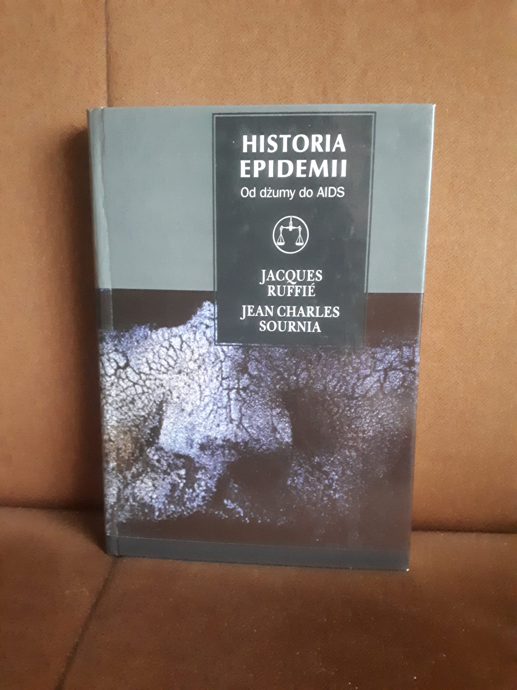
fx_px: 538
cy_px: 345
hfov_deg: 51.4
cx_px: 258
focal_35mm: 27
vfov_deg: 65.3
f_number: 1.9
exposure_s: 1/17
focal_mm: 3.6
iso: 1250
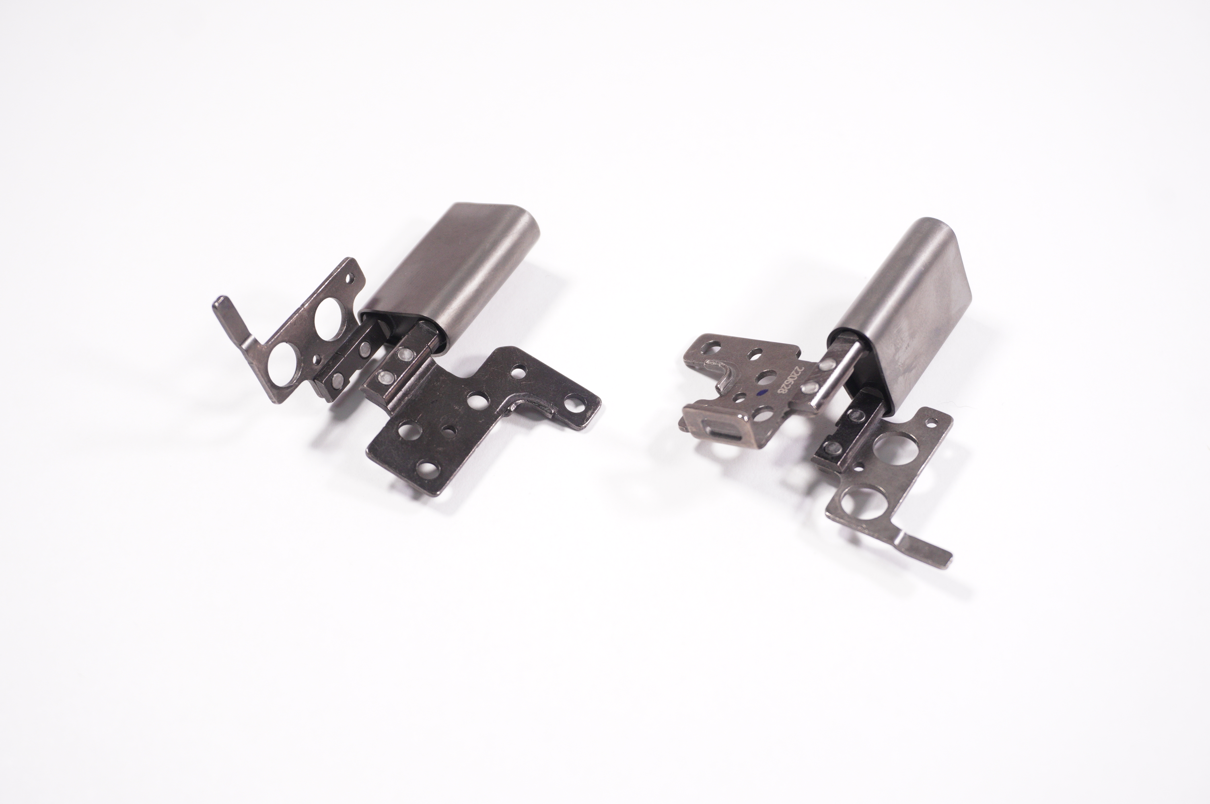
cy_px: 402
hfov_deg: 40.0
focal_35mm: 50
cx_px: 605
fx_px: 1662
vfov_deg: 27.2
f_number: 5.6
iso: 800
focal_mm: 33
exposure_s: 1/160
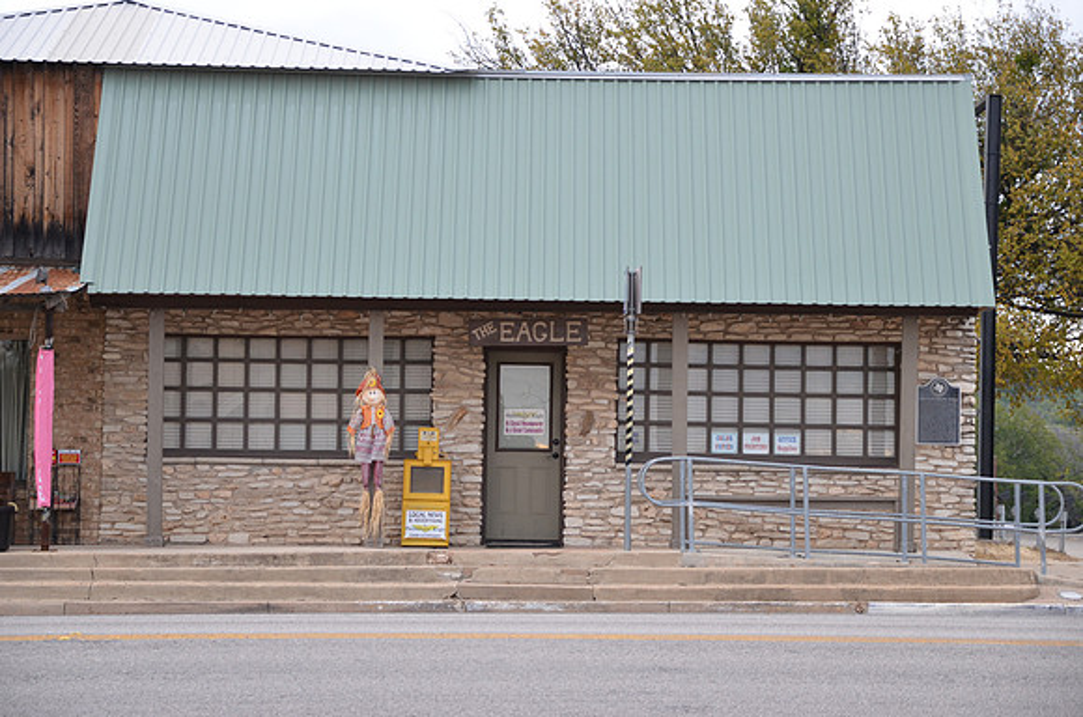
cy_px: 358
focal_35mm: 93
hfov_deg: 22.0
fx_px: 2792
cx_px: 542
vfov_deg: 14.6
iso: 400
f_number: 5
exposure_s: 1/100
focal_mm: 62
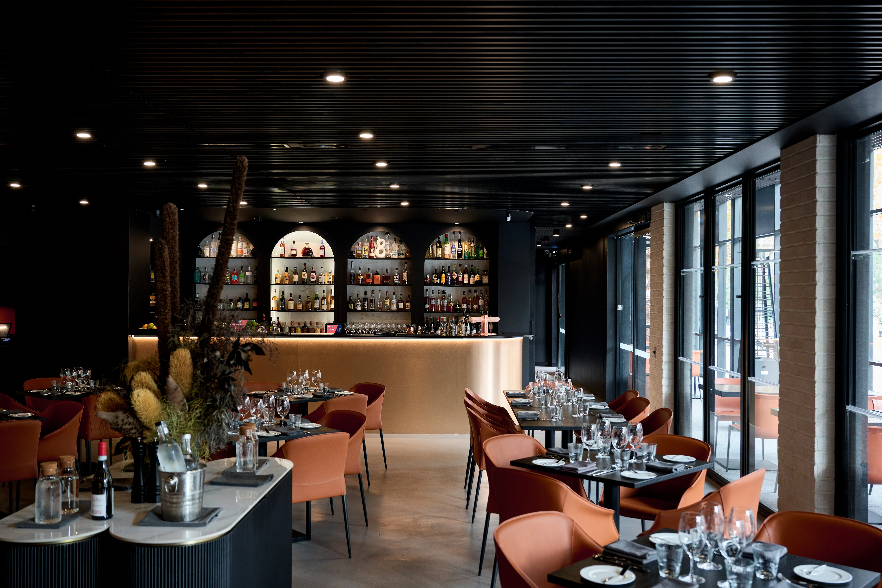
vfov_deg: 37.3
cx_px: 442
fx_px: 870
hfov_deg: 53.8
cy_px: 298
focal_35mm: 36
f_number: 4
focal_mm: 34.5
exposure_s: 1/40
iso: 500
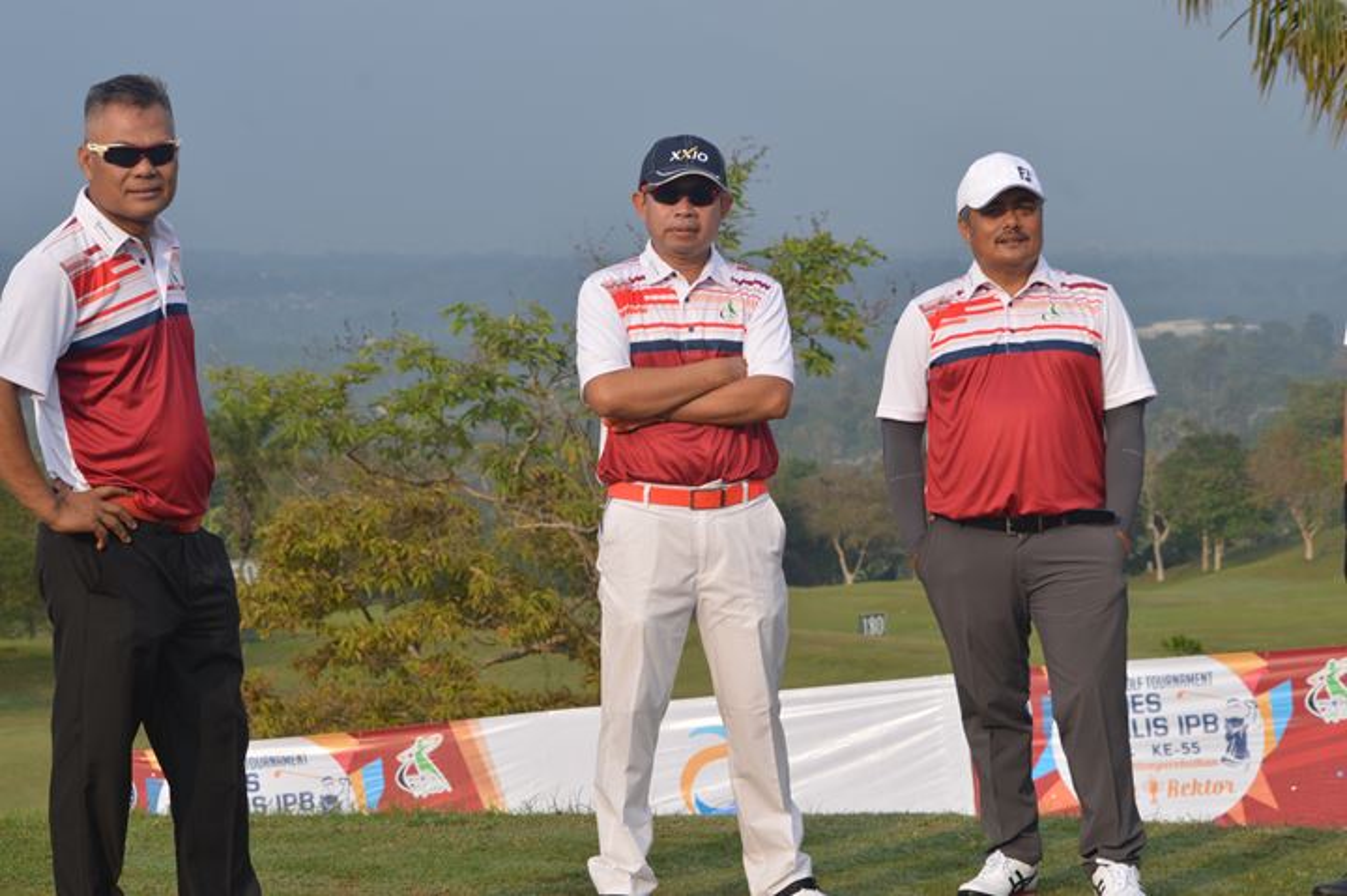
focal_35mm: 105
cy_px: 448
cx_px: 674
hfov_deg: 19.5
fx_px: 3926
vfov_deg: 13.0
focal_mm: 70
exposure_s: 1/125
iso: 100
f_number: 5.6
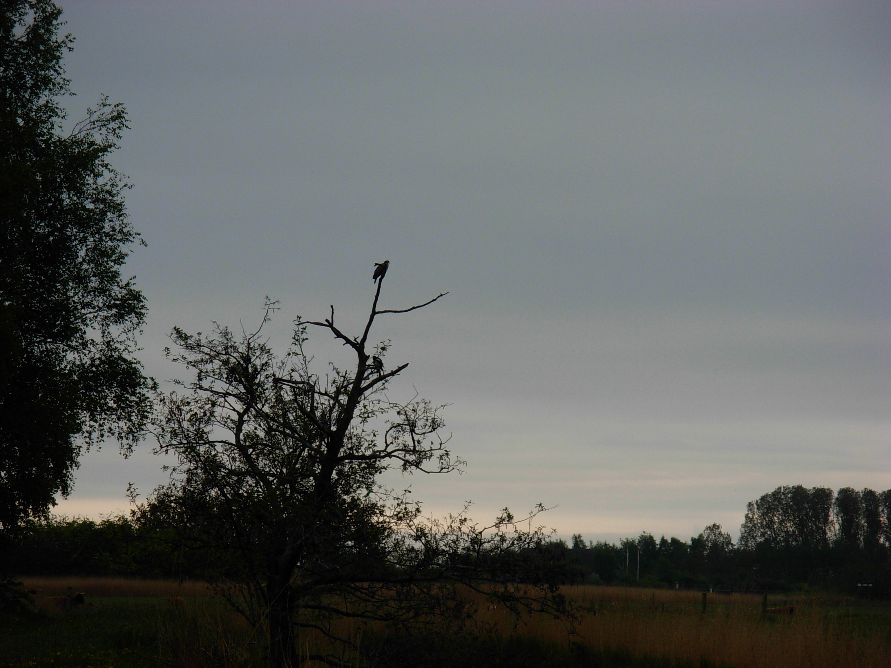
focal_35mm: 180
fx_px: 4633
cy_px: 334
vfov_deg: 8.2
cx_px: 446
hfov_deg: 11.0
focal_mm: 29.8
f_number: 5
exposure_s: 1/558
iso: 79
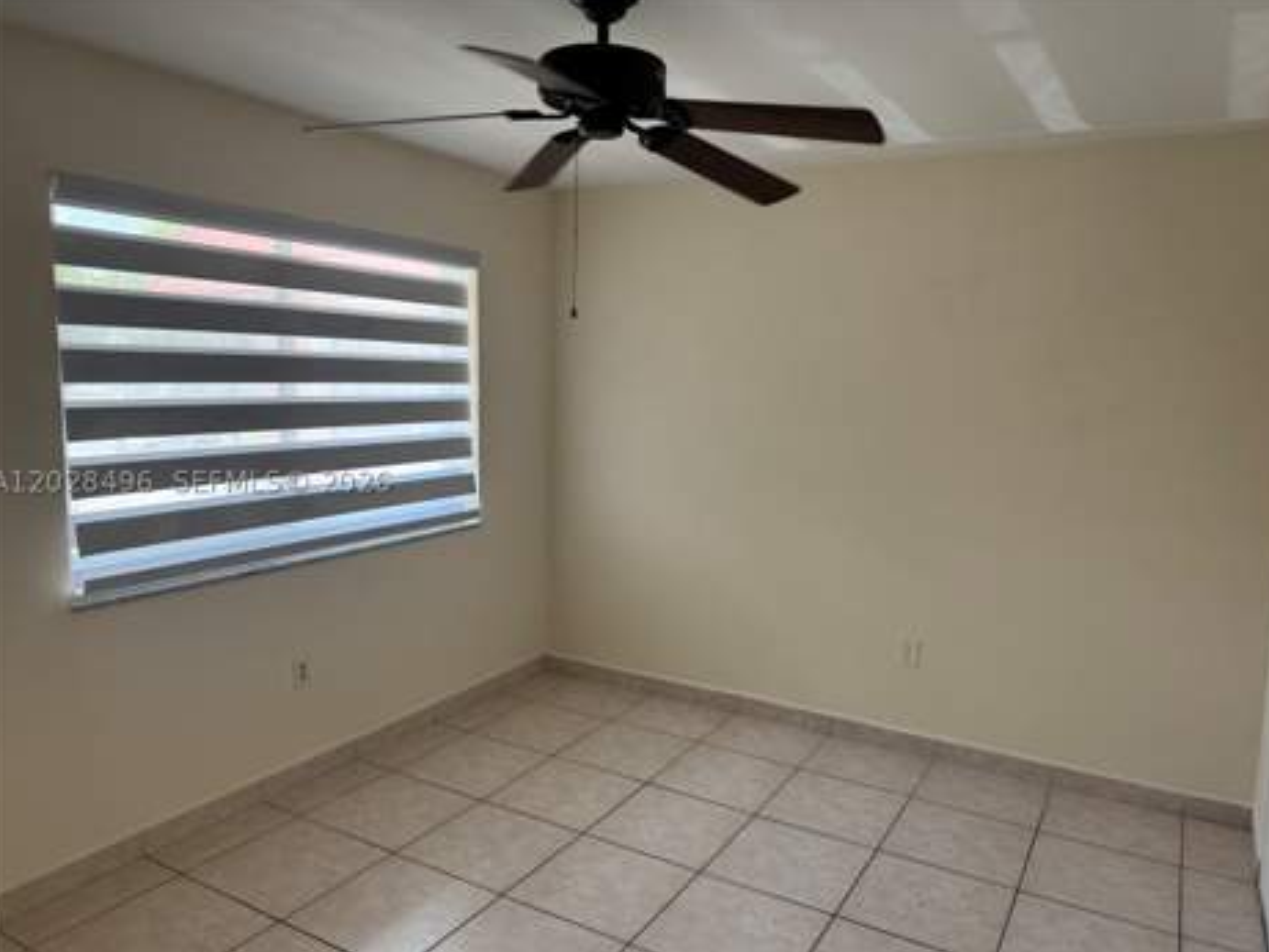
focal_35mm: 25
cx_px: 644
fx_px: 917
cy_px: 482
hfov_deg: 69.4
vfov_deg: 54.9
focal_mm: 6.76
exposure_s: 1/102
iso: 200
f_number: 1.78
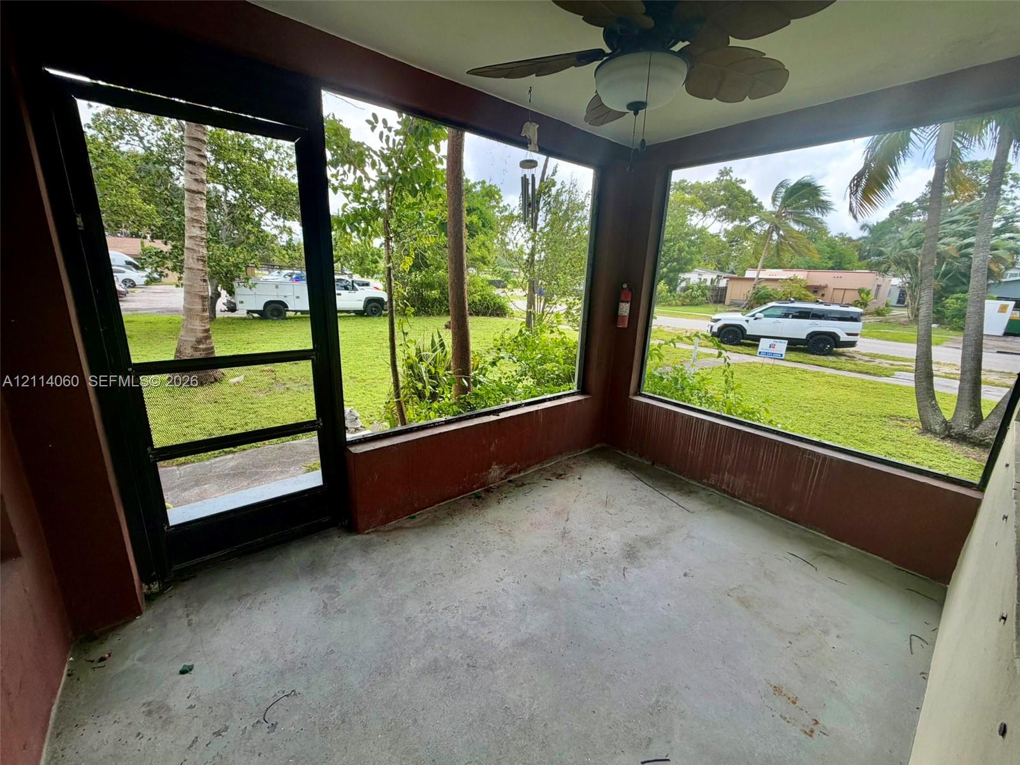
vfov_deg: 85.7
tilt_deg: -16.4
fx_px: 413
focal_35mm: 14
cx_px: 510
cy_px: 382
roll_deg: -2.5
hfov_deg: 102.1
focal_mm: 2.22
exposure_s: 1/227
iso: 40
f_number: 2.2
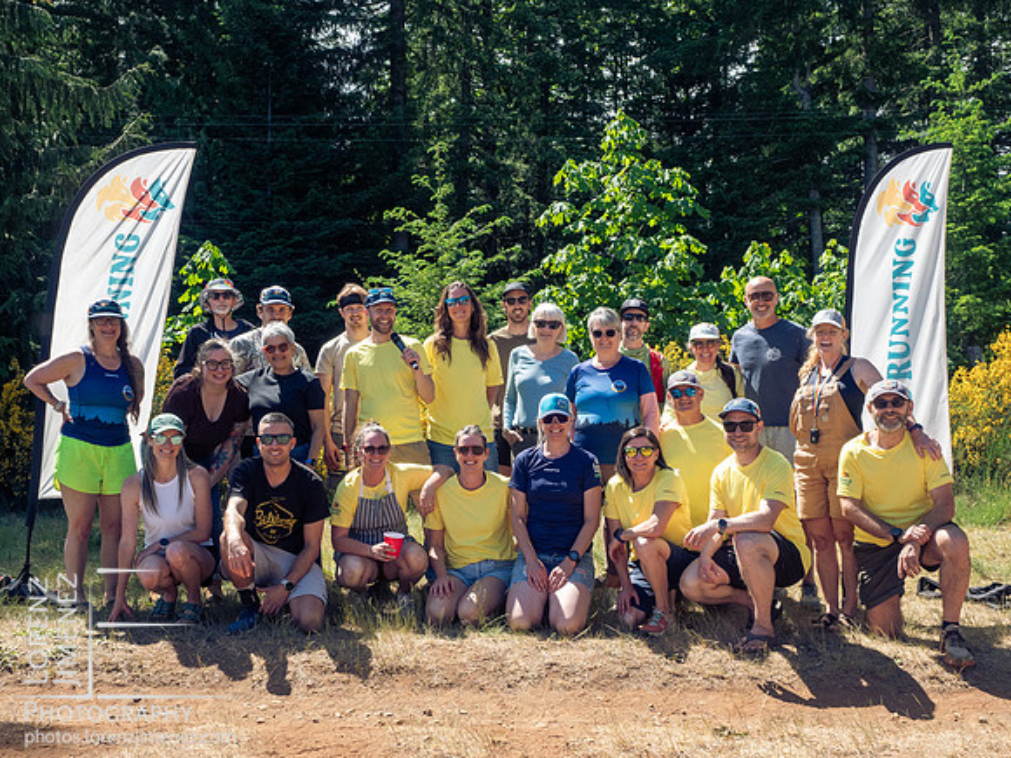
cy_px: 395
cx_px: 485
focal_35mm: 37
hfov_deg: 49.6
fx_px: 1095
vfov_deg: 38.2
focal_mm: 18
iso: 640
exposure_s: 1/500
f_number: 7.1
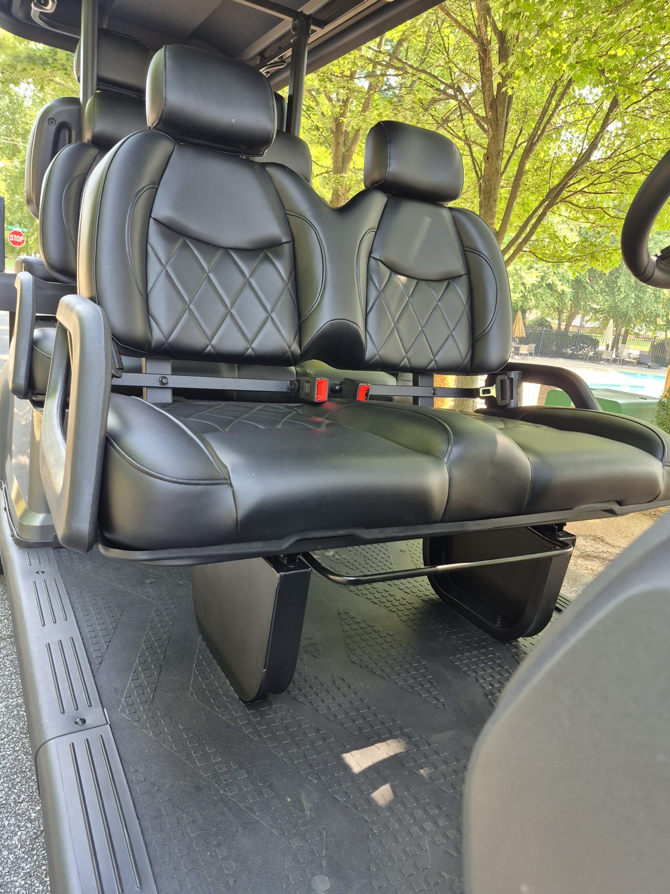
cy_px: 447
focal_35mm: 23
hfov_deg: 58.9
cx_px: 335
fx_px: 594
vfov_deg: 73.9
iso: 125
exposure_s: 1/180
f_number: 1.8
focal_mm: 5.4
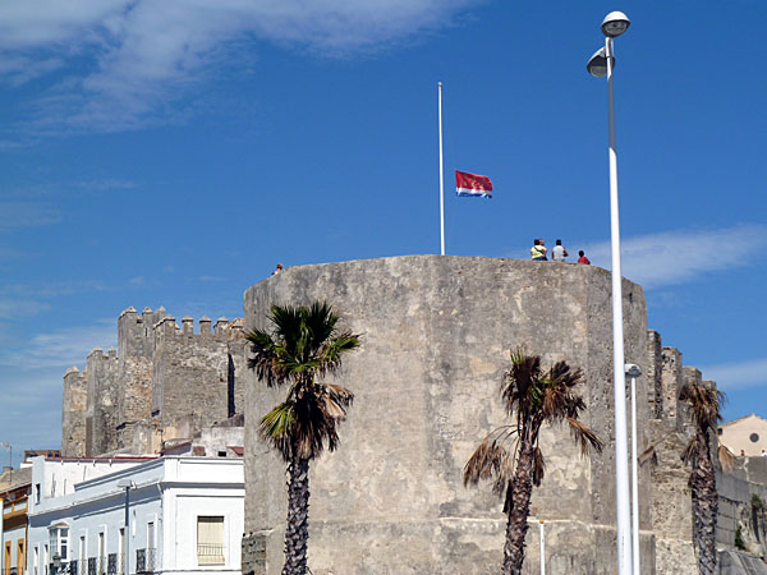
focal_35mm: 104
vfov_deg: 14.2
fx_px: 2304
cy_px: 288
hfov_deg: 18.9
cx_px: 384
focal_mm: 17
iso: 80
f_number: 5.6
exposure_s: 1/800
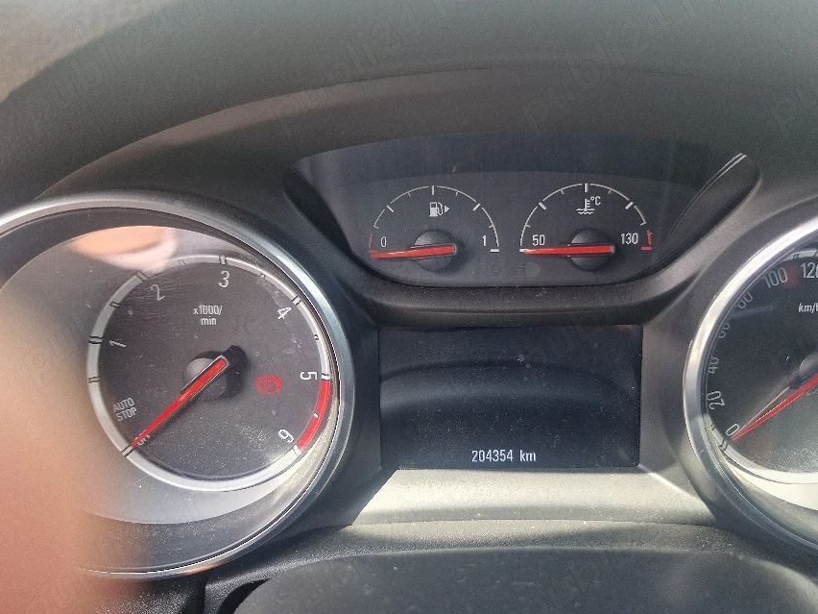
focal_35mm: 27
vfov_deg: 51.4
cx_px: 437
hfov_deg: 65.3
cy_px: 307
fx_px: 638
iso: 50
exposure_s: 1/182
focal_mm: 5.4
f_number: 1.8
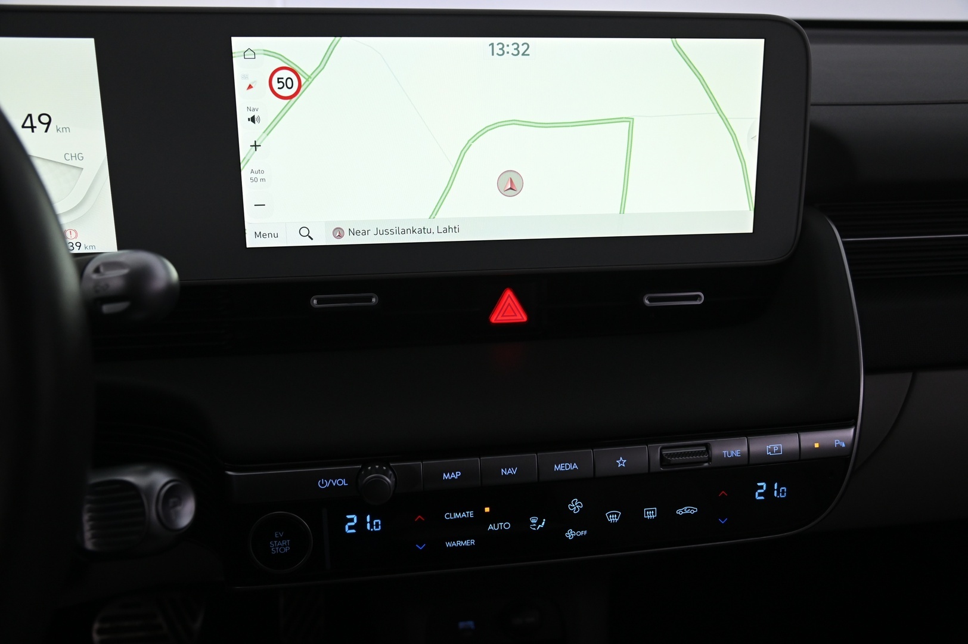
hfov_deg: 58.8
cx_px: 484
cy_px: 322
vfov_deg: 41.1
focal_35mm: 32
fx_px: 860
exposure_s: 1/50
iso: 2000
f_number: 6.3
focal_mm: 32
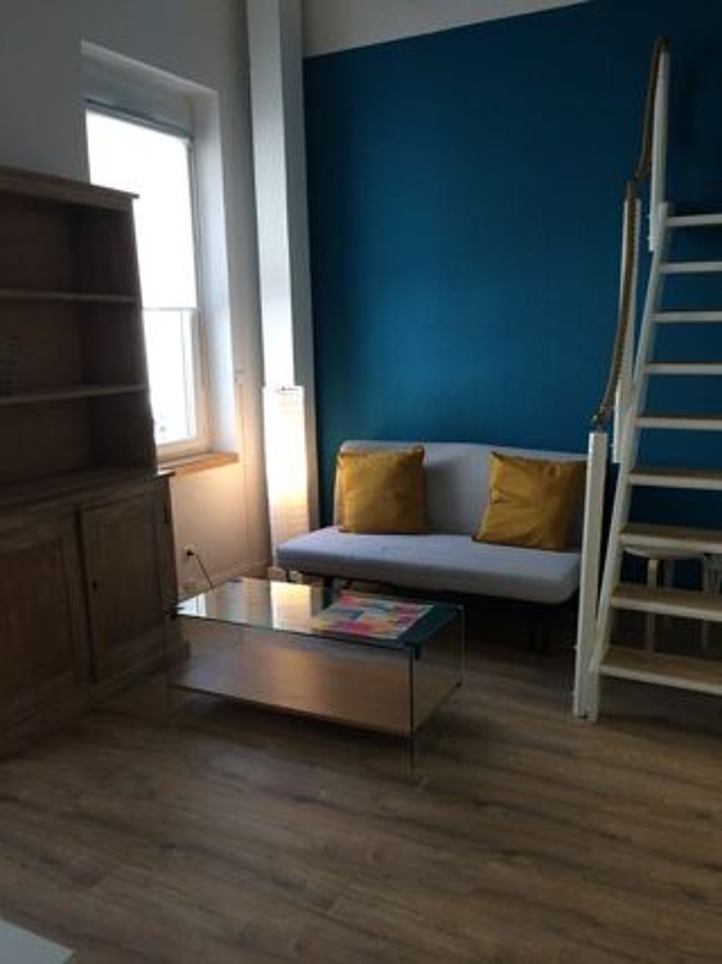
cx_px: 361
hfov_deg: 48.2
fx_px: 807
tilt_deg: -11.6
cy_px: 482
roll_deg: +0.8
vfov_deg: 61.7
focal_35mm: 29
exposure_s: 1/50
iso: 40
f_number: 2.2
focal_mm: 4.15
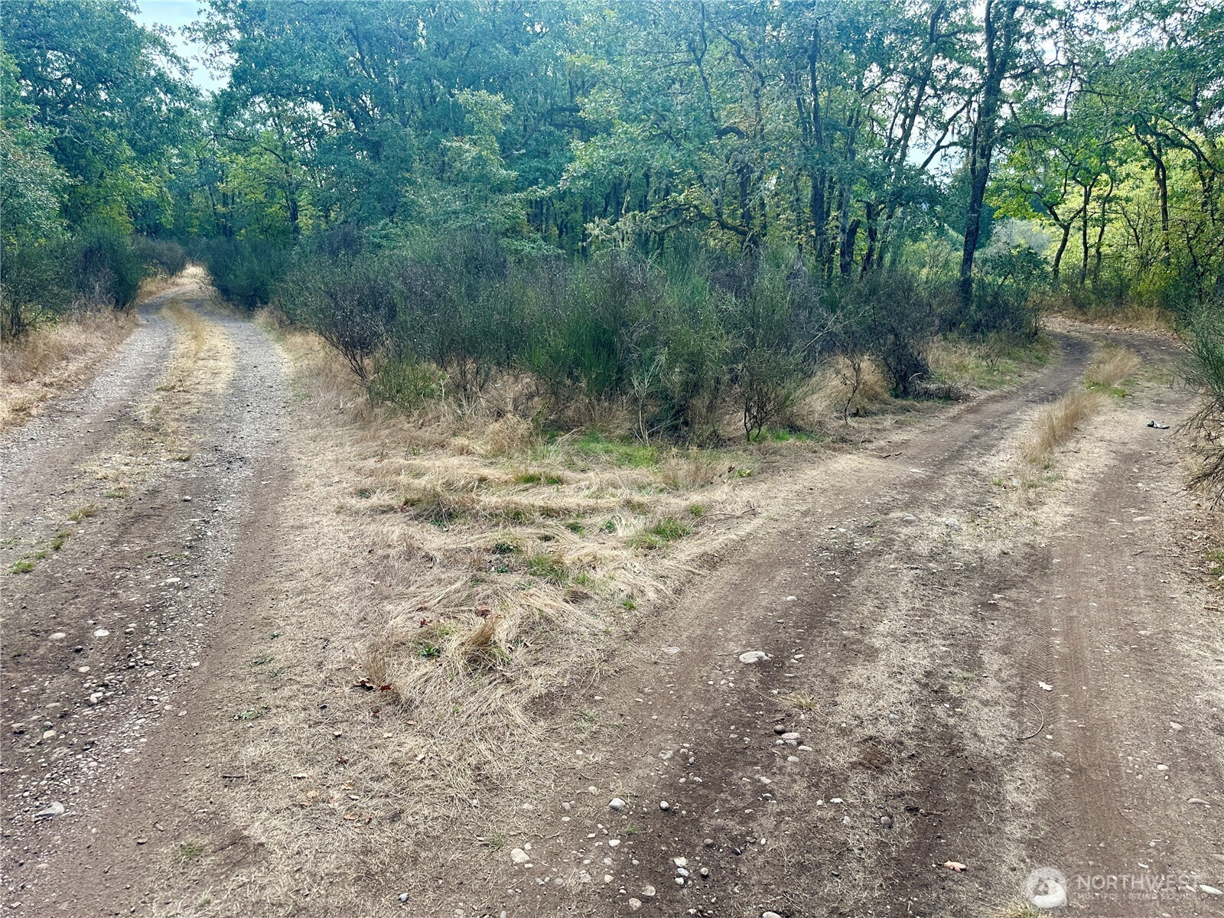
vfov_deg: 56.8
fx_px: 849
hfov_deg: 71.6
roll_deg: +2.4
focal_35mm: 24
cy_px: 459
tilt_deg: -10.0
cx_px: 612
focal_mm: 6.86
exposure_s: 1/935
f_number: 1.78
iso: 80
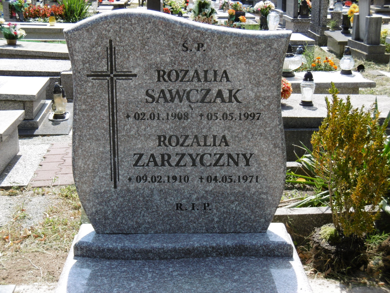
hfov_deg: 28.6
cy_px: 146
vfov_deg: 21.6
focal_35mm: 68
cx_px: 195
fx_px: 766
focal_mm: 12.1
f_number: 4.4
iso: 100
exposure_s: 1/250
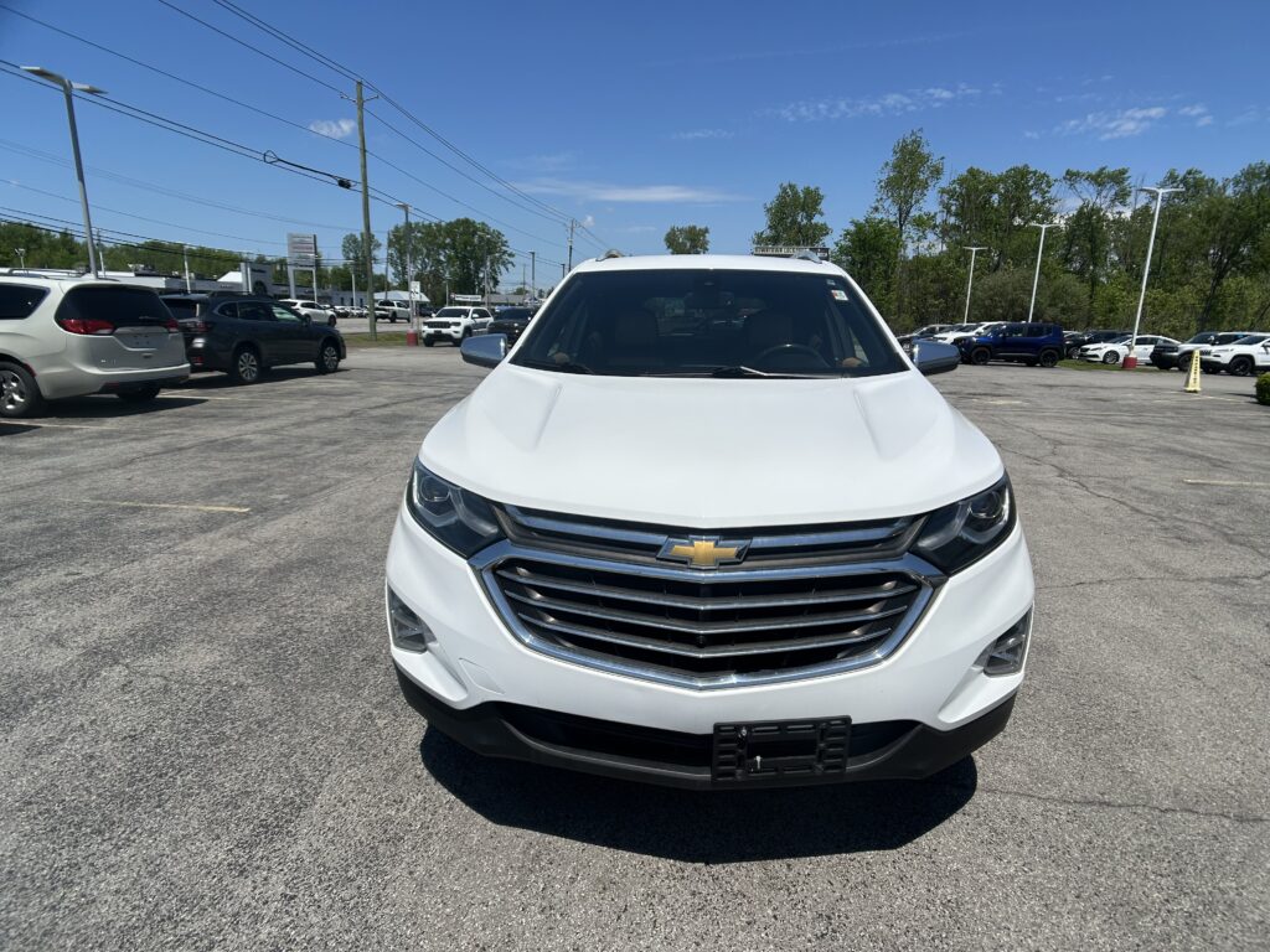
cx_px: 635
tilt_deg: -13.2
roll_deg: -1.1
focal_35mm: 26
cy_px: 476
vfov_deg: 53.1
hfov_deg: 67.3
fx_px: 954
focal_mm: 5.7
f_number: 1.5
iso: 50
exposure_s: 1/8000
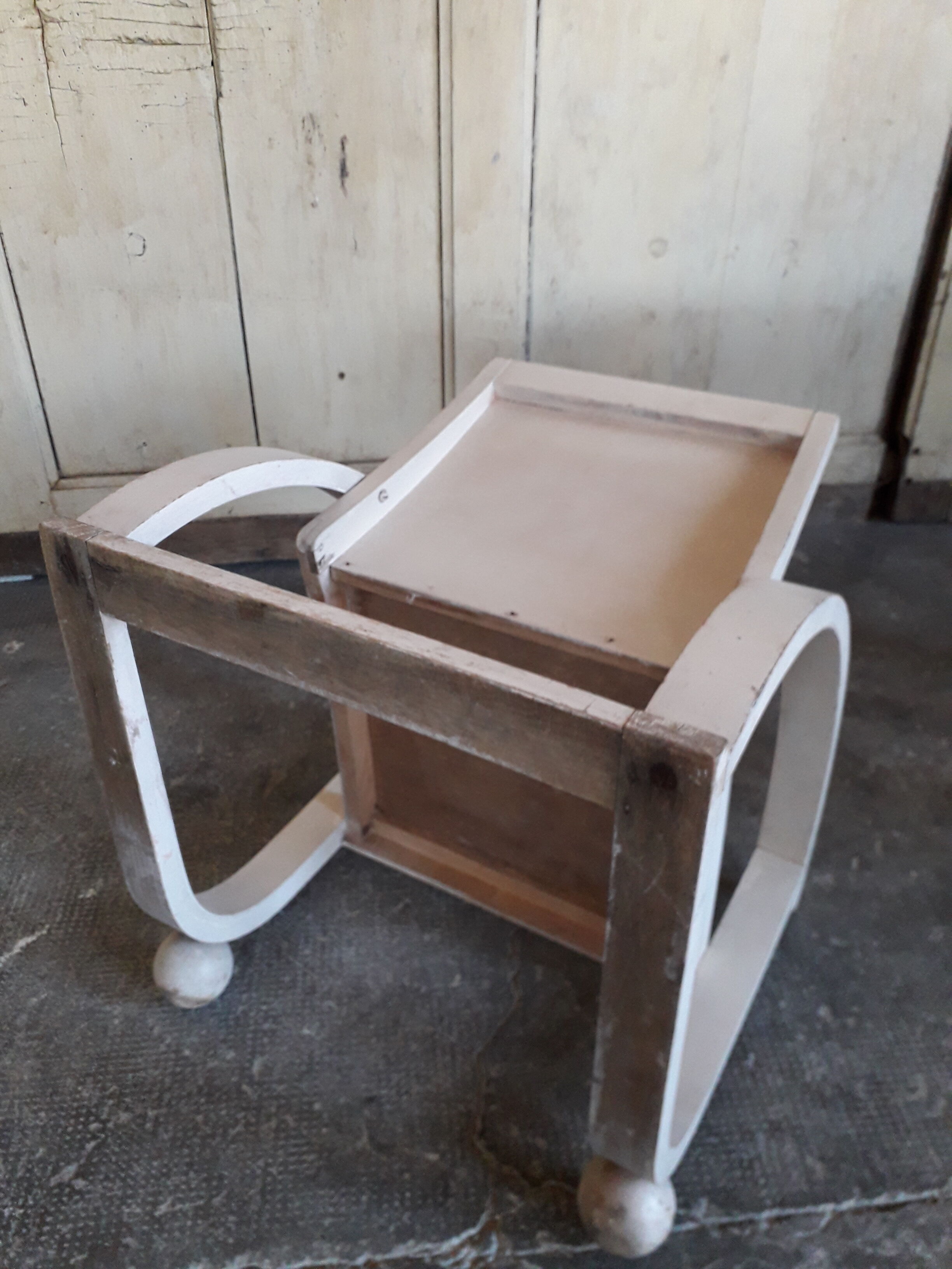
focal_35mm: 27
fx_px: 990
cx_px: 476
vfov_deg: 65.3
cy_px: 634
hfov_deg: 51.4
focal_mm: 3.6
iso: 200
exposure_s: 1/33
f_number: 1.9
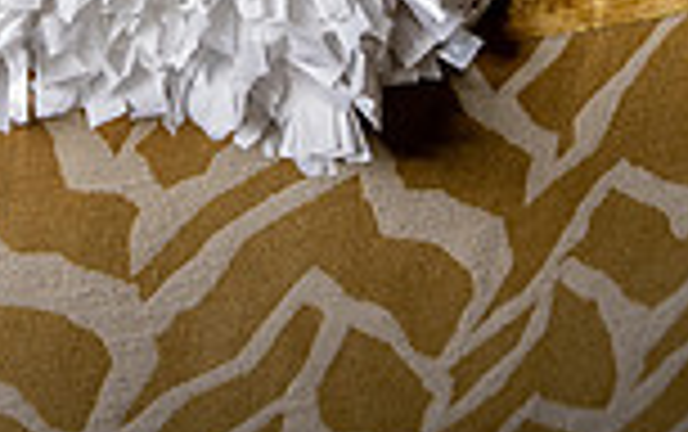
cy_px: -508
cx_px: 261
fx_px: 1746
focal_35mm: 93
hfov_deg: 22.2
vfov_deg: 12.1
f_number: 5.6
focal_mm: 31
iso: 200
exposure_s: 1/250
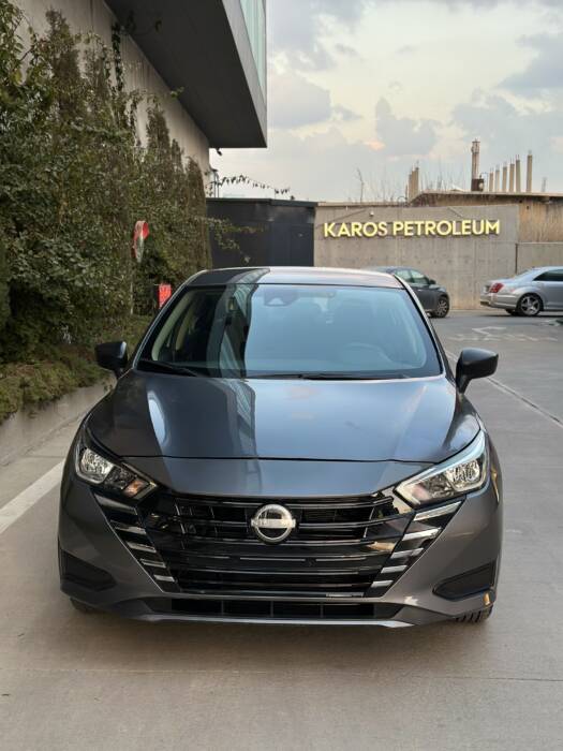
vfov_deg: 39.7
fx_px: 1041
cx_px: 282
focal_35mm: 48
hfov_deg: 30.3
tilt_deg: -5.5
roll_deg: +0.1
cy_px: 376
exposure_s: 1/121
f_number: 1.78
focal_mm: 6.86
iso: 100
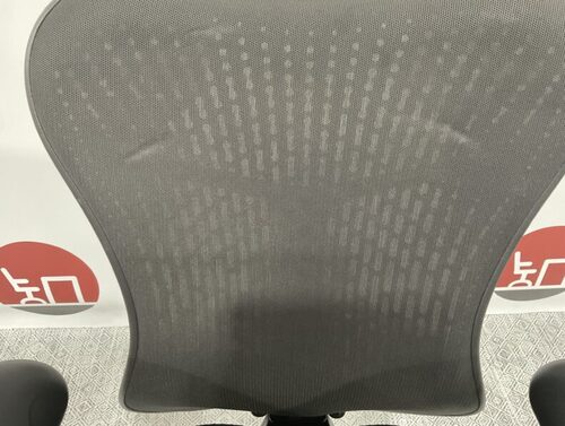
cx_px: 282
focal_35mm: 29
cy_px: 213
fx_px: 474
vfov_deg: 48.4
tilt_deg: -36.3
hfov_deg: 61.6
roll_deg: -1.5
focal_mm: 3
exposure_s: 1/30
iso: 250
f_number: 1.8
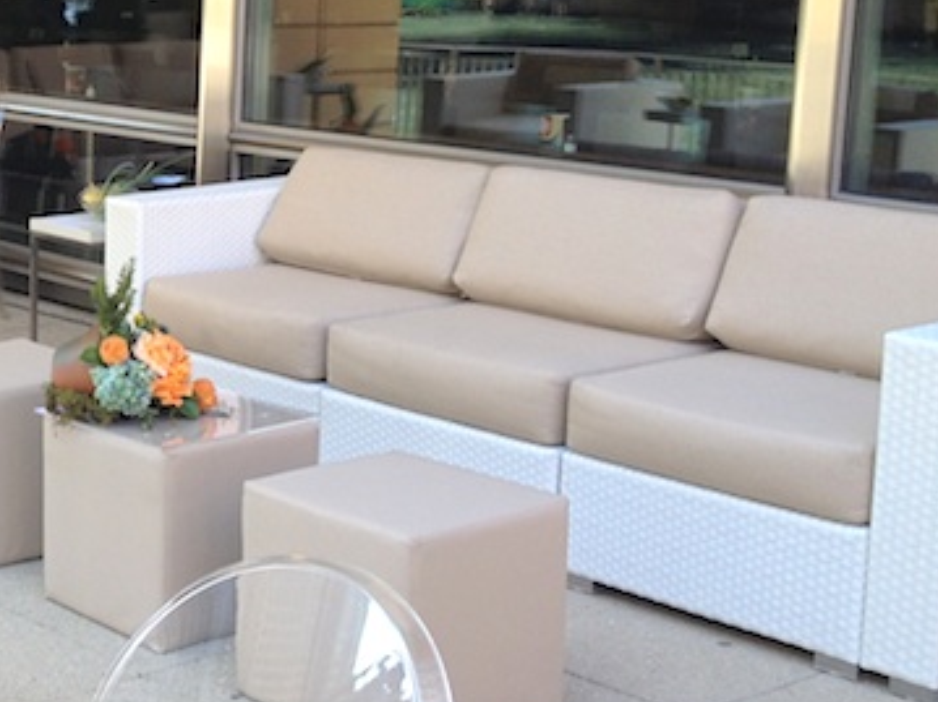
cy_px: 266
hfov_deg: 23.5
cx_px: -89
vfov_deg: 18.9
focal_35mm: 78
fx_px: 2113
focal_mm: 4.28
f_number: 2.4
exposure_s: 1/120
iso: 50
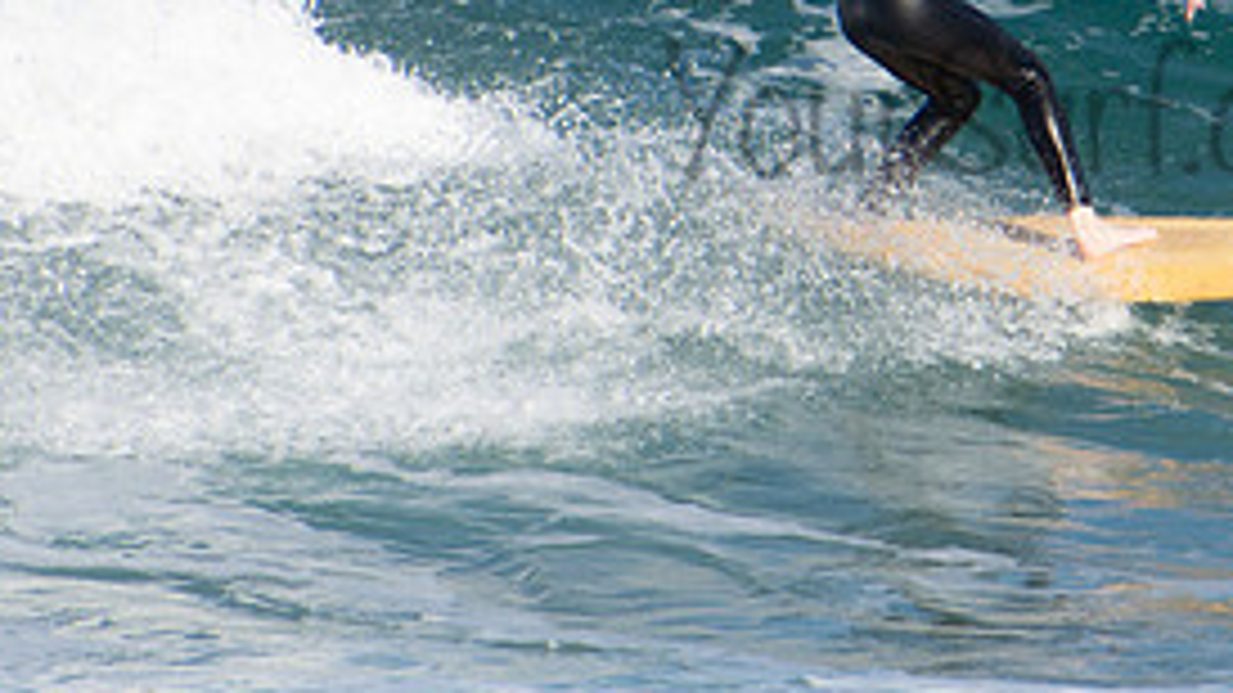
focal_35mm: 1331
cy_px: 70
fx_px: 43508
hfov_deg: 1.6
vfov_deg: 0.9
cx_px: 1130
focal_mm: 400
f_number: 5.6
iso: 320
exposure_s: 1/1250
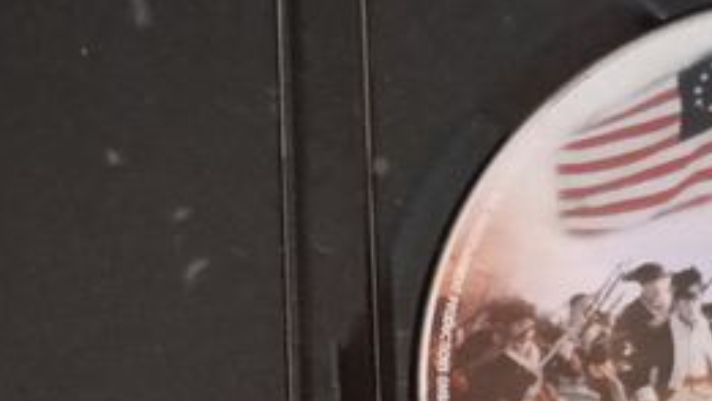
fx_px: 2210
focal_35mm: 117
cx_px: 330
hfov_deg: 18.3
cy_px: 537
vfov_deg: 10.1
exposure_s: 1/14.3
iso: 1504
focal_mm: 3.43
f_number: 2.2
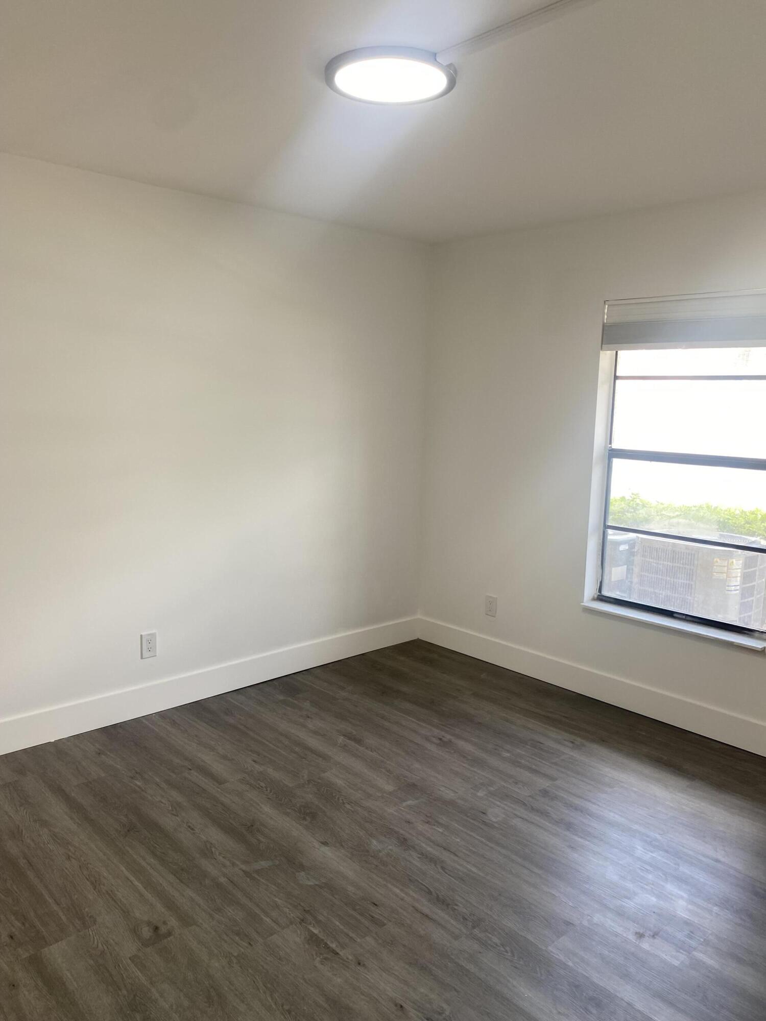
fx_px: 767
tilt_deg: -8.8
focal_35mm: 26
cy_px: 510
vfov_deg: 67.3
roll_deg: -1.8
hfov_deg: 53.1
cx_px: 383
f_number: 1.8
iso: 64
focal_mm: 4.25
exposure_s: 1/120
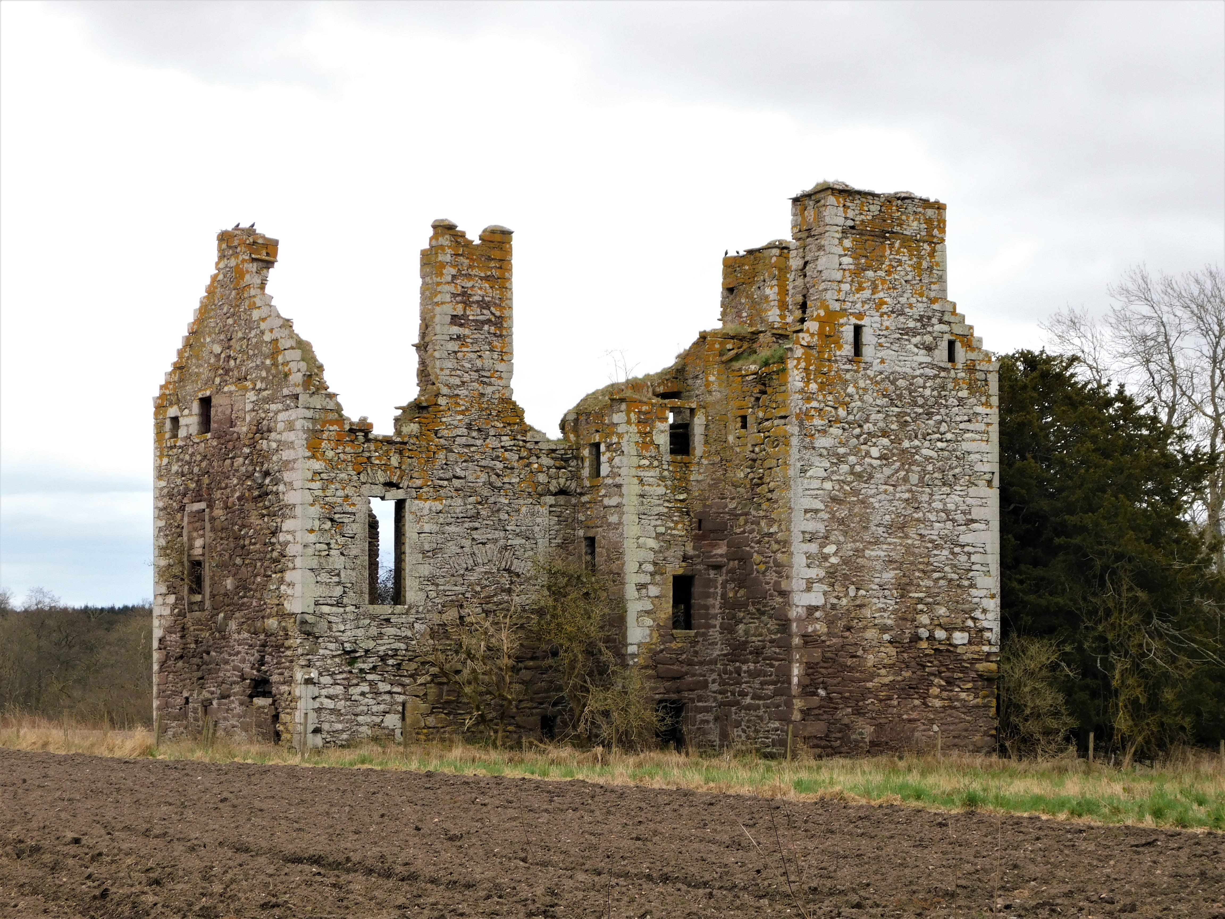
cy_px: 460
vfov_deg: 18.4
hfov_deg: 24.4
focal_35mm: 80
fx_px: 2831
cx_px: 612
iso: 125
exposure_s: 1/200
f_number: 4.4
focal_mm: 14.2
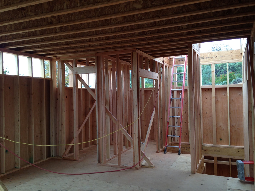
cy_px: 96
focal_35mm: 33
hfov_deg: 55.3
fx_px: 243
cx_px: 128
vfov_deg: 43.0
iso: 50
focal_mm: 4.12
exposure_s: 1/60
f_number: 2.4
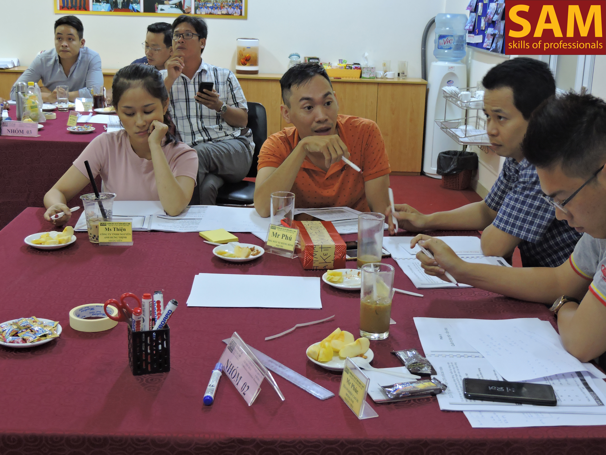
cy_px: 228
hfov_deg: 40.4
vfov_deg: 30.9
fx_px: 823
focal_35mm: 47
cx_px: 303
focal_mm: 8.4
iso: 400
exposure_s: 1/13
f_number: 3.5
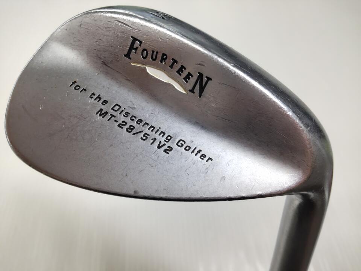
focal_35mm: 24
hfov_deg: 71.6
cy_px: 136
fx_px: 250
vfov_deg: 56.8
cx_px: 180
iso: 89
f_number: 2
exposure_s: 1/50
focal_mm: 3.43
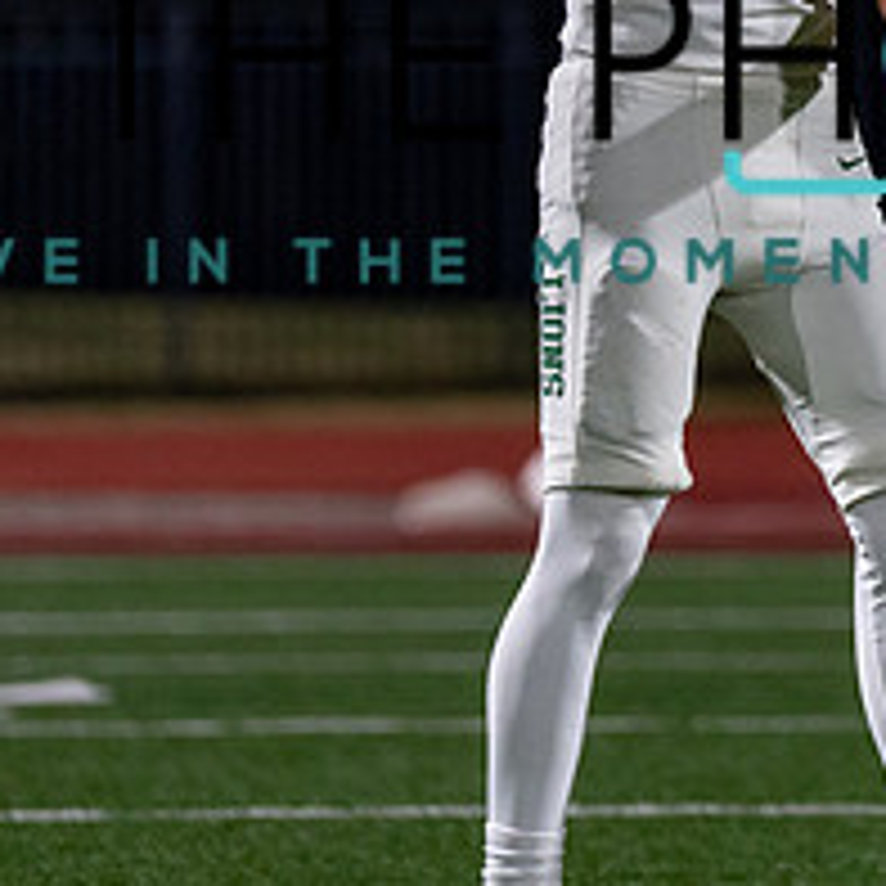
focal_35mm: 534
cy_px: -172
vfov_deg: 3.3
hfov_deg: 3.3
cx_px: 889
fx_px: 15463
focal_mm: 157
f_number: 2.8
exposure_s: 1/1000
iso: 2000
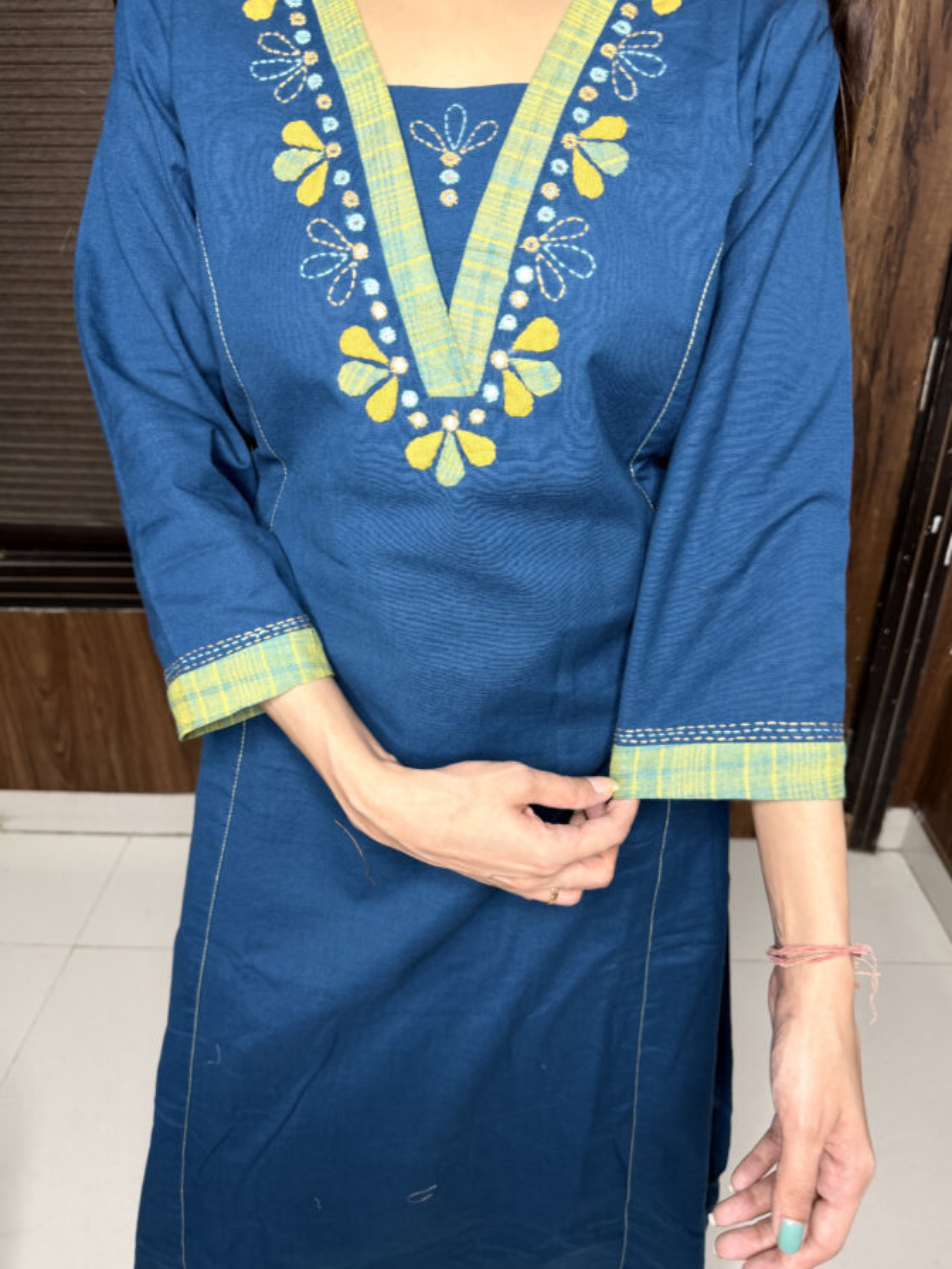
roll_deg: -0.4
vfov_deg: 69.4
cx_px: 477
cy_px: 639
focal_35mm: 25
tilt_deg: -28.4
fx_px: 917
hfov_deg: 54.9
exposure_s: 1/50
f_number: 1.78
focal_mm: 6.76
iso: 200
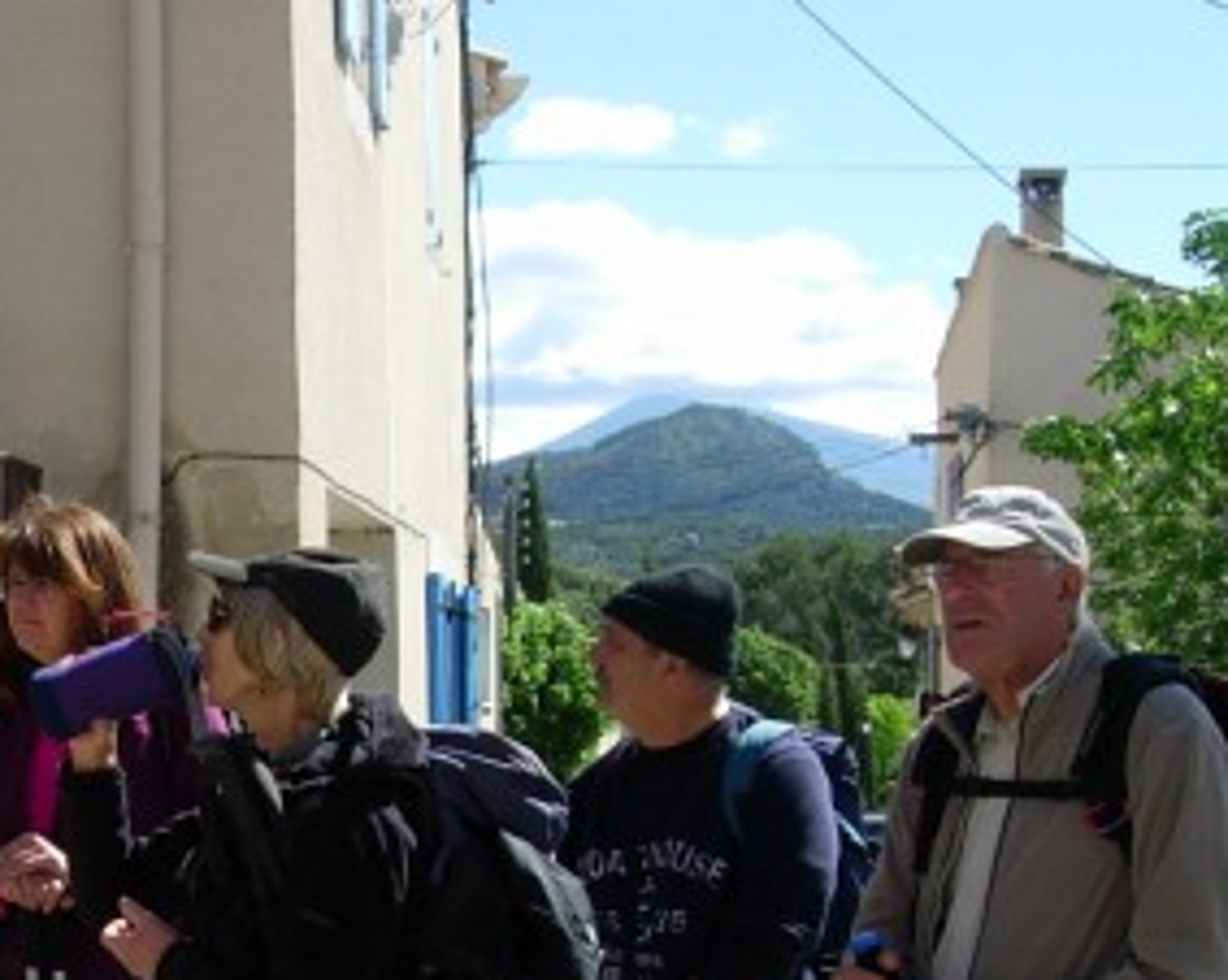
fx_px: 3051
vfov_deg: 17.8
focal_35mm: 84
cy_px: 971
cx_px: 78
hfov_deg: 22.1
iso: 64
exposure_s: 1/384
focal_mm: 7.8
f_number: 4.8
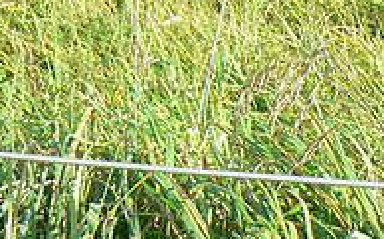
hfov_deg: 16.4
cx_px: 67
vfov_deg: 9.7
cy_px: -219
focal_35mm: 126
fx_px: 1318
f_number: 4
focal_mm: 6
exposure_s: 1/160
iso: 80
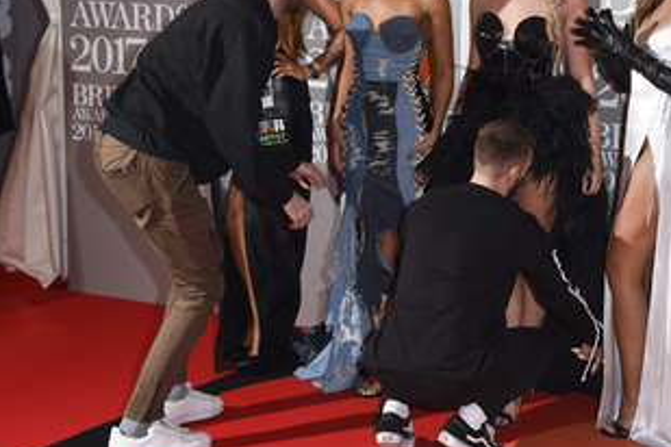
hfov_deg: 29.7
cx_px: 486
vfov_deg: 20.3
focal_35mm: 67
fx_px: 1249
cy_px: 176
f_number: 5.6
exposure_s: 1/250
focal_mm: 46
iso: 400
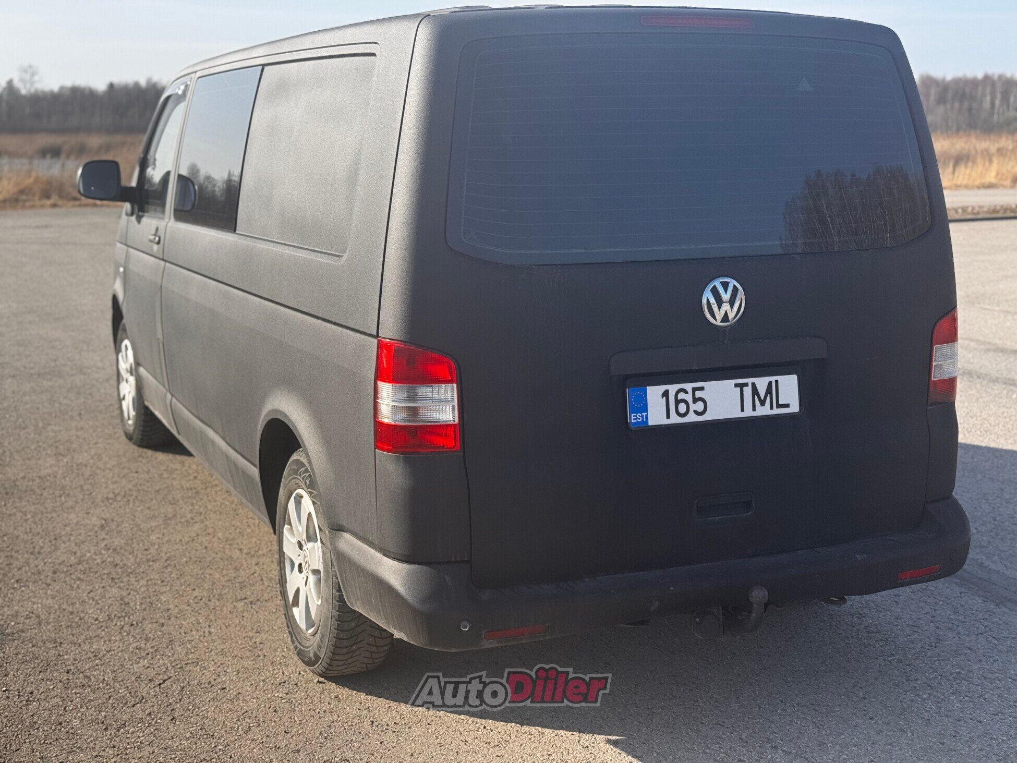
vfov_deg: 30.3
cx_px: 508
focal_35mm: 48
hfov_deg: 39.7
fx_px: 1410
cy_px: 382
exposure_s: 1/2611
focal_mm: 6.76
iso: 64
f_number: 1.78
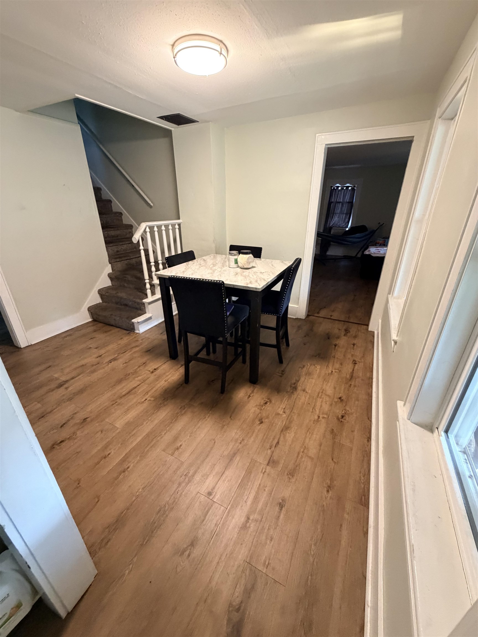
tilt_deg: -23.9
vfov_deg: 102.1
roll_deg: +0.5
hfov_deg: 85.7
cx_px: 239
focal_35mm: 14
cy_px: 318
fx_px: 258
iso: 400
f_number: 2.2
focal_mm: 2.22
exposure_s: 1/60
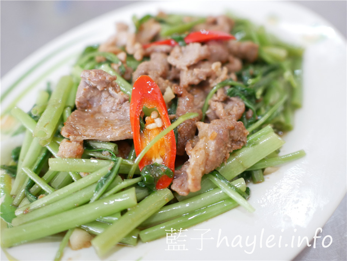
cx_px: 174
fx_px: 301
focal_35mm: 30
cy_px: 130
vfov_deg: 46.8
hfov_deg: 60.0
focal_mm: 15
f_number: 1.7
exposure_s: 1/60
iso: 1250
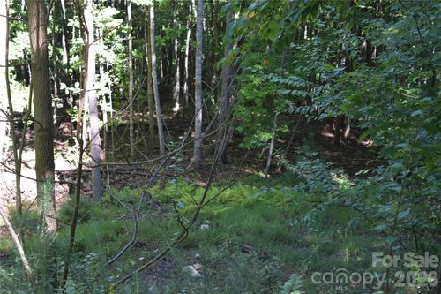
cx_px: 220
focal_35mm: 82
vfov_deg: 16.5
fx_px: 1010
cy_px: 147
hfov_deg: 24.6
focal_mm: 55
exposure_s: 1/100
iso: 400
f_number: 5.6
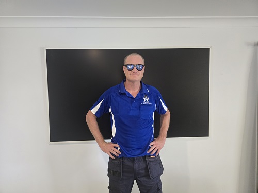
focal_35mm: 23
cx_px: 129
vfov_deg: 58.9
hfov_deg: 73.9
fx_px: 171
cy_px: 96
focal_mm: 6.3
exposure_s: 1/100
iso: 500
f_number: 1.7
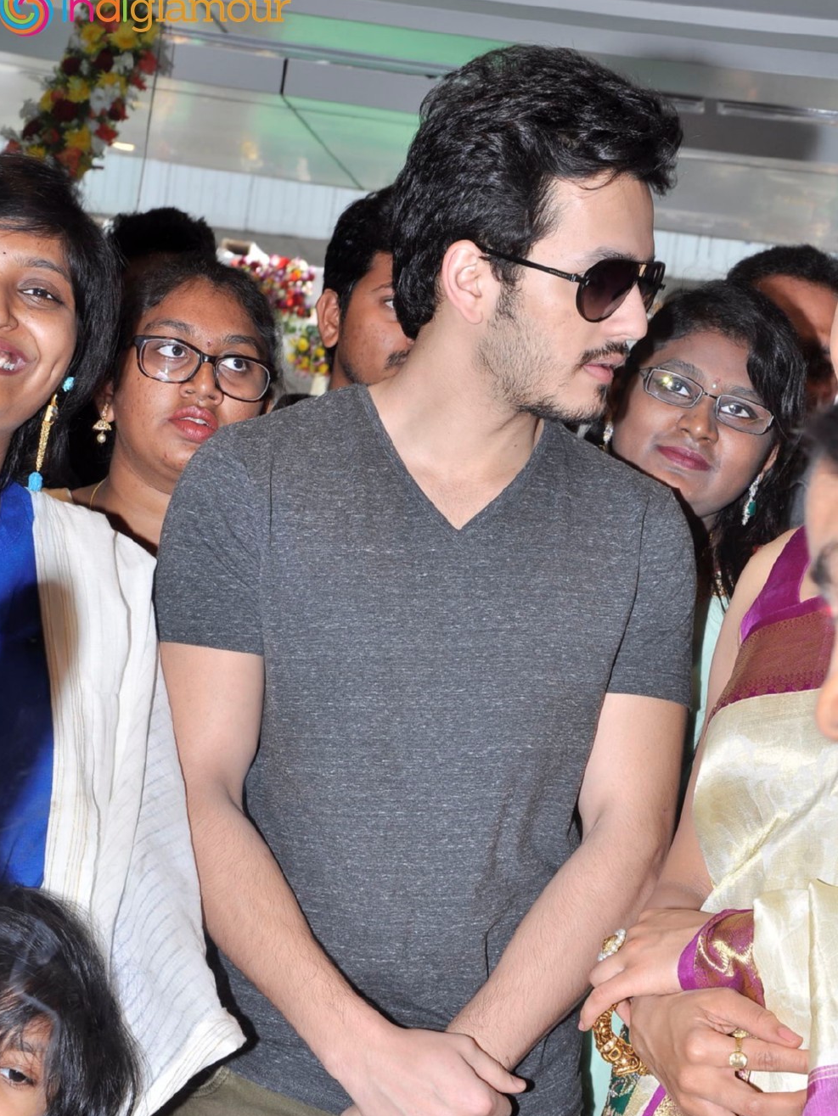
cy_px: 618
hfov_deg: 22.3
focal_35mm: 66
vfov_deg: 29.4
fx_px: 2129
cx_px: 420
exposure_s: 1/125
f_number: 11
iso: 200
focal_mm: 40
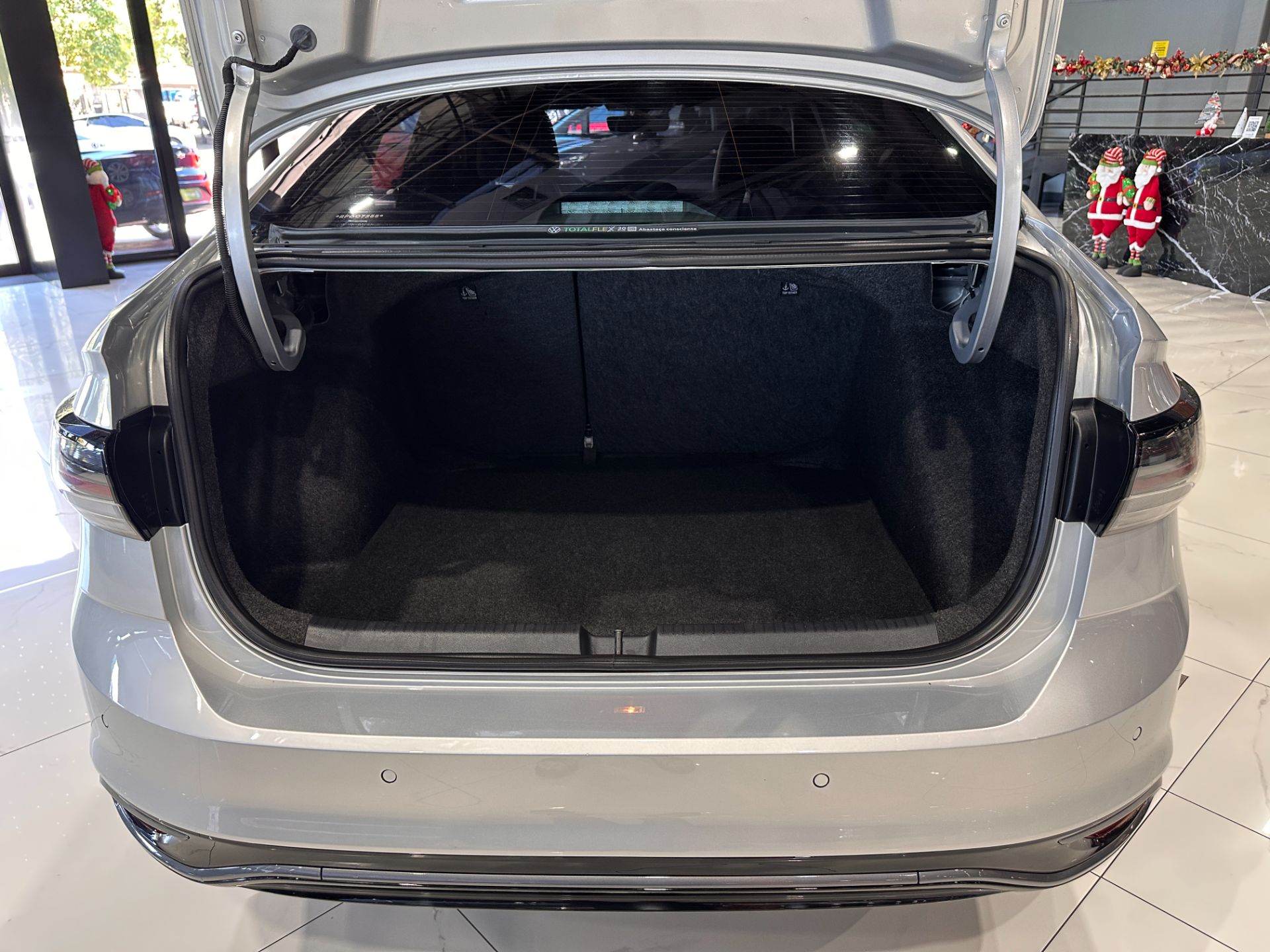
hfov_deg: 71.6
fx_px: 881
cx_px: 635
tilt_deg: -22.0
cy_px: 476
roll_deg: +0.5
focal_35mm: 24
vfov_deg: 56.8
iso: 160
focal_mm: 6.86
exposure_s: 1/60
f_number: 1.78
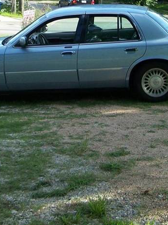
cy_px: 22
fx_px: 680
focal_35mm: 105
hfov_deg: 14.1
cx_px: 93
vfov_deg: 18.4
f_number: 2.8
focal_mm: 6.3
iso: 80
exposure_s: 1/320
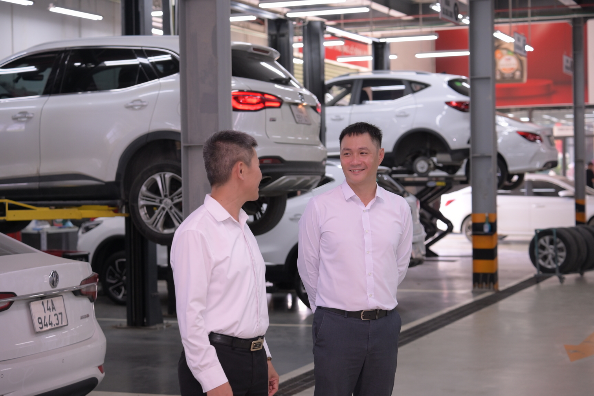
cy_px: 198
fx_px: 1188
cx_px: 297
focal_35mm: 72
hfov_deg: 28.1
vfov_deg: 18.9
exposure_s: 1/160
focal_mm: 72
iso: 1000
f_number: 4
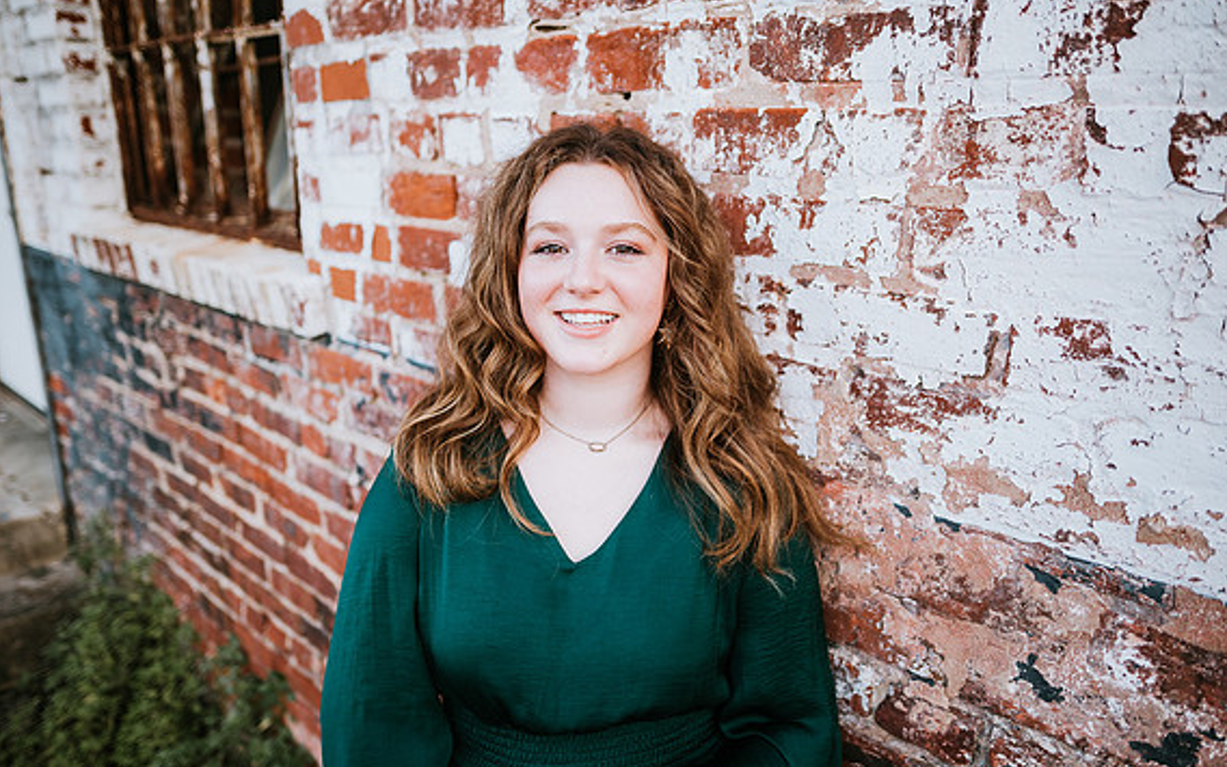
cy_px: 390
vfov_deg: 49.3
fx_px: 836
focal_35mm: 25
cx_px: 624
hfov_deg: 72.5
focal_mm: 24
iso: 100
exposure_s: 1/400
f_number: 2
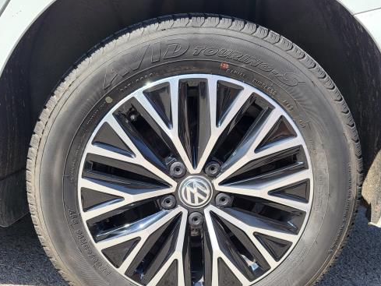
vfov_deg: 41.7
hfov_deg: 53.9
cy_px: 161
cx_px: 181
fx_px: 374
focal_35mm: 34
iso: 40
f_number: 1.8
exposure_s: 1/1265
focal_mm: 5.4
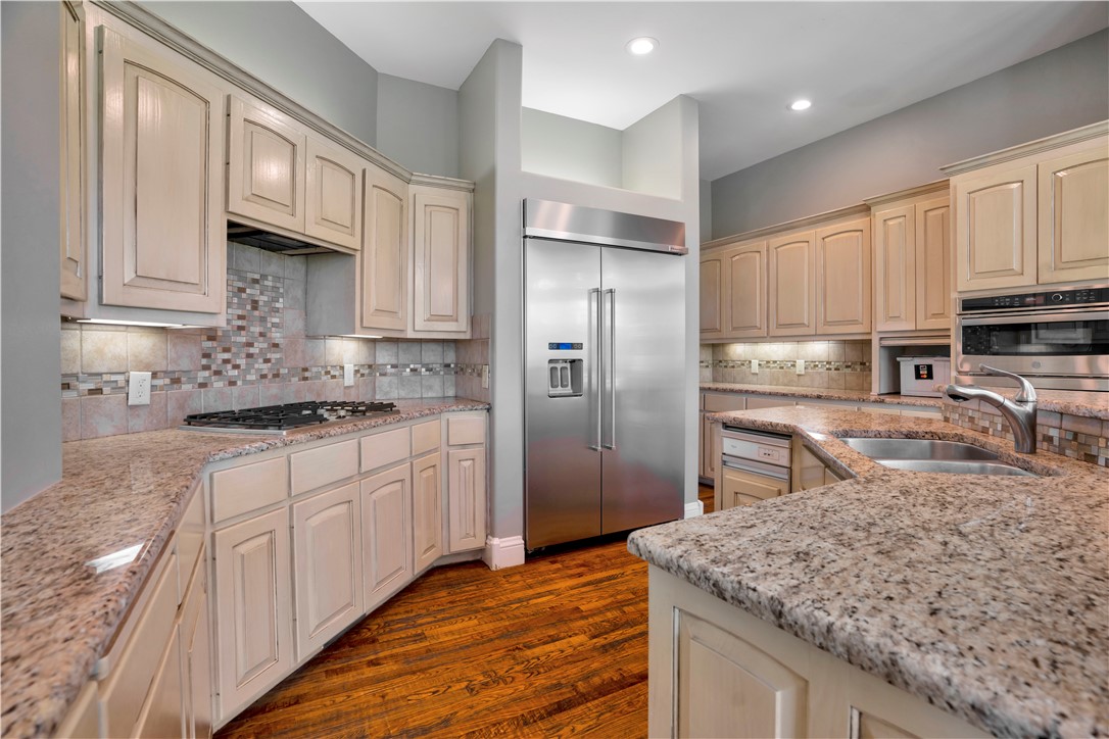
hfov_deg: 96.7
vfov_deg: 73.7
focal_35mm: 16
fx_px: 493
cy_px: 370
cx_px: 554
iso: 160
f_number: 6.3
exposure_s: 1/8
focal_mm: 16
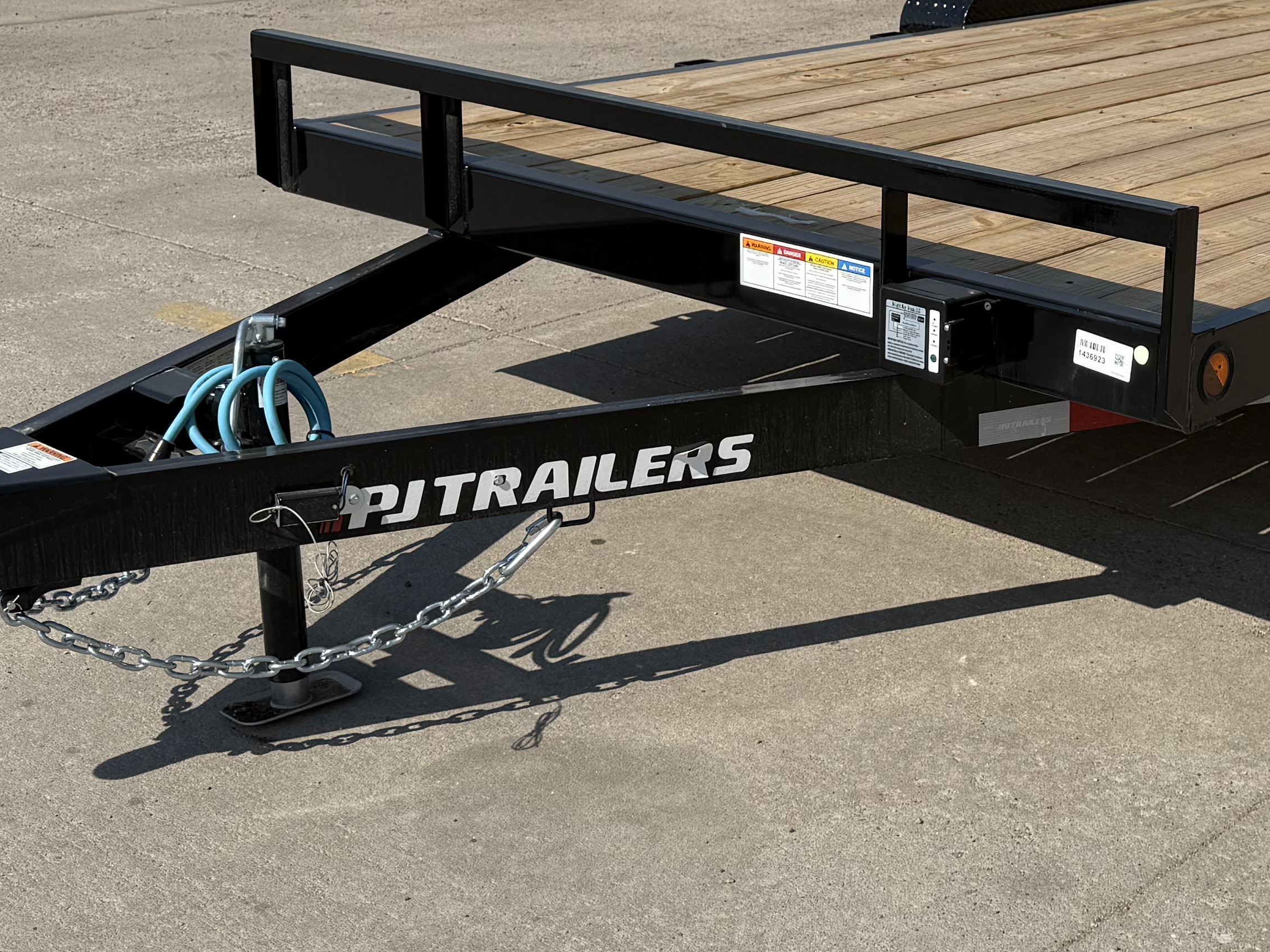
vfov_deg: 24.2
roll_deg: -2.2
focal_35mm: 60
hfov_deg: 31.5
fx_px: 2201
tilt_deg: -13.8
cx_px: 986
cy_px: 237
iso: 80
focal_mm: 6.76
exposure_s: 1/6711
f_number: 1.78
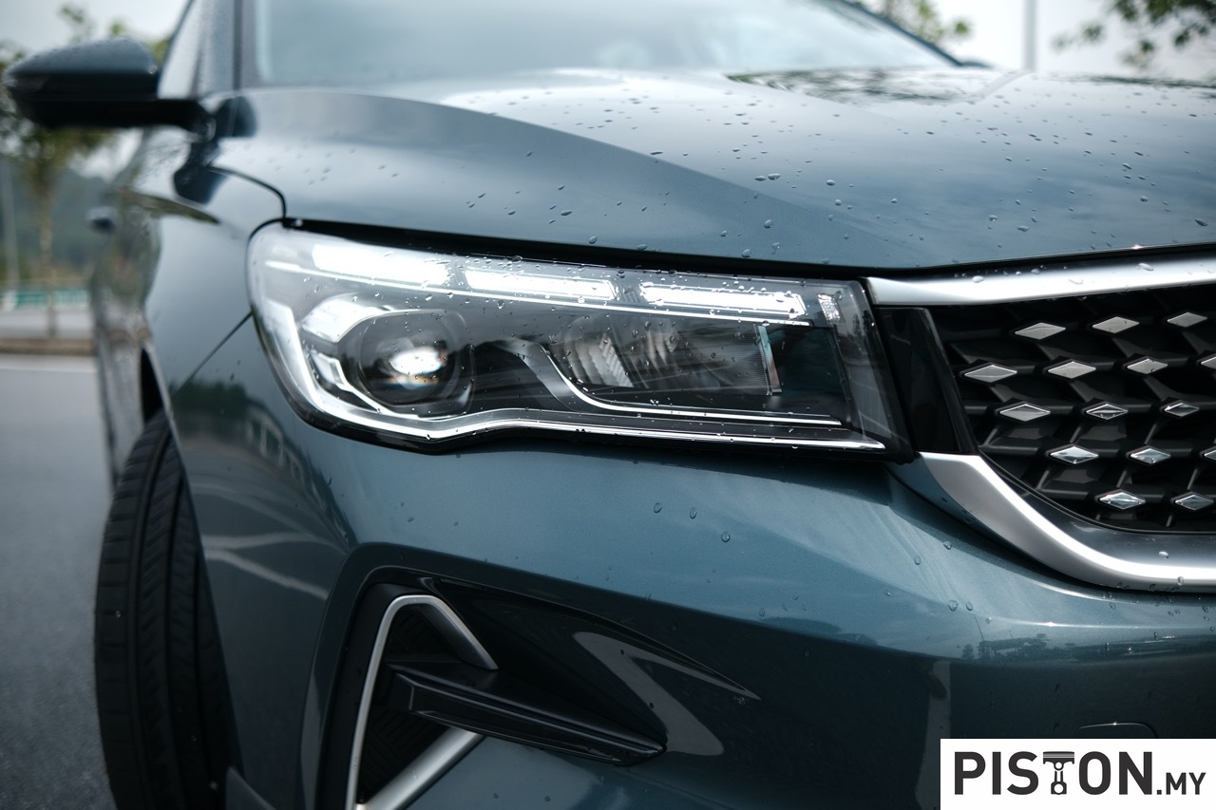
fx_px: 1182
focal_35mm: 35
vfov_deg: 37.8
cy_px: 405
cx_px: 608
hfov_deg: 54.4
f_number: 2
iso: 80
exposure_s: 1/1000
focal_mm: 23
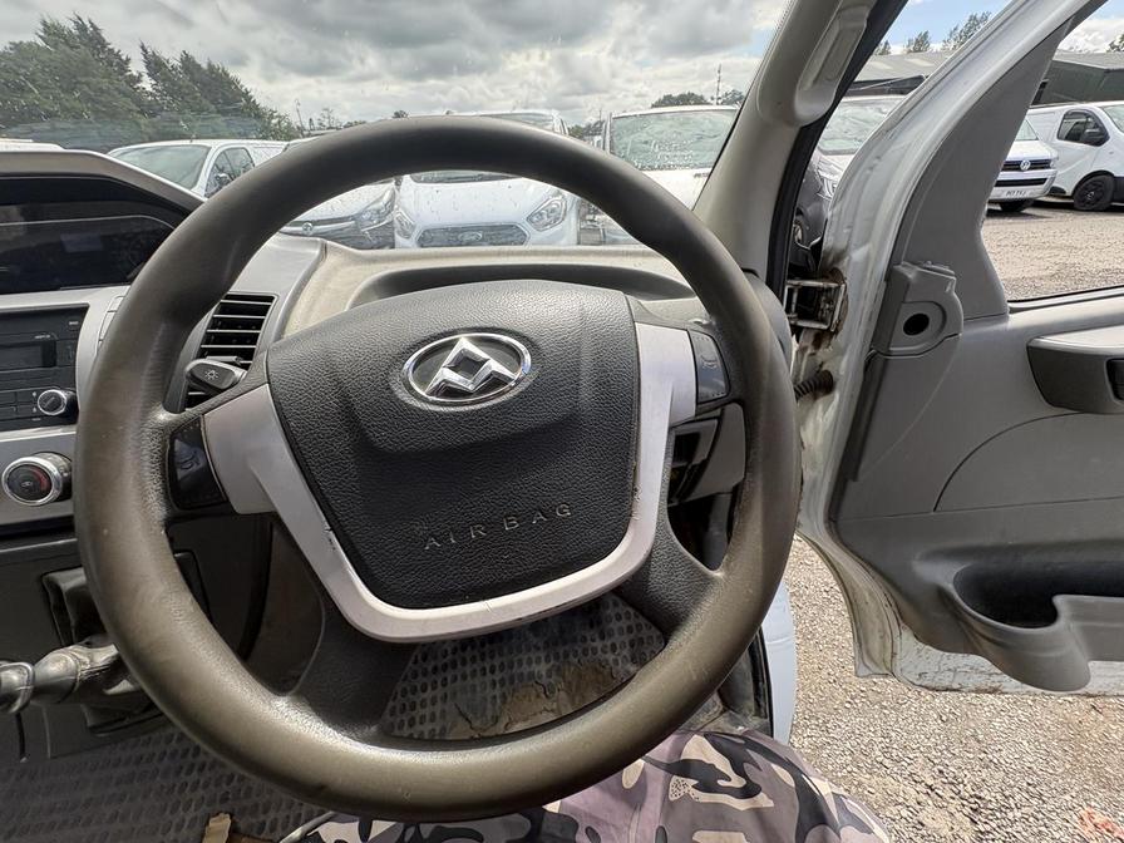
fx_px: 455
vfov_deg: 85.7
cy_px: 422
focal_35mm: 14
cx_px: 562
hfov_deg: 102.1
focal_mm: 2.22
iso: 64
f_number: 2.2
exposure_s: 1/473
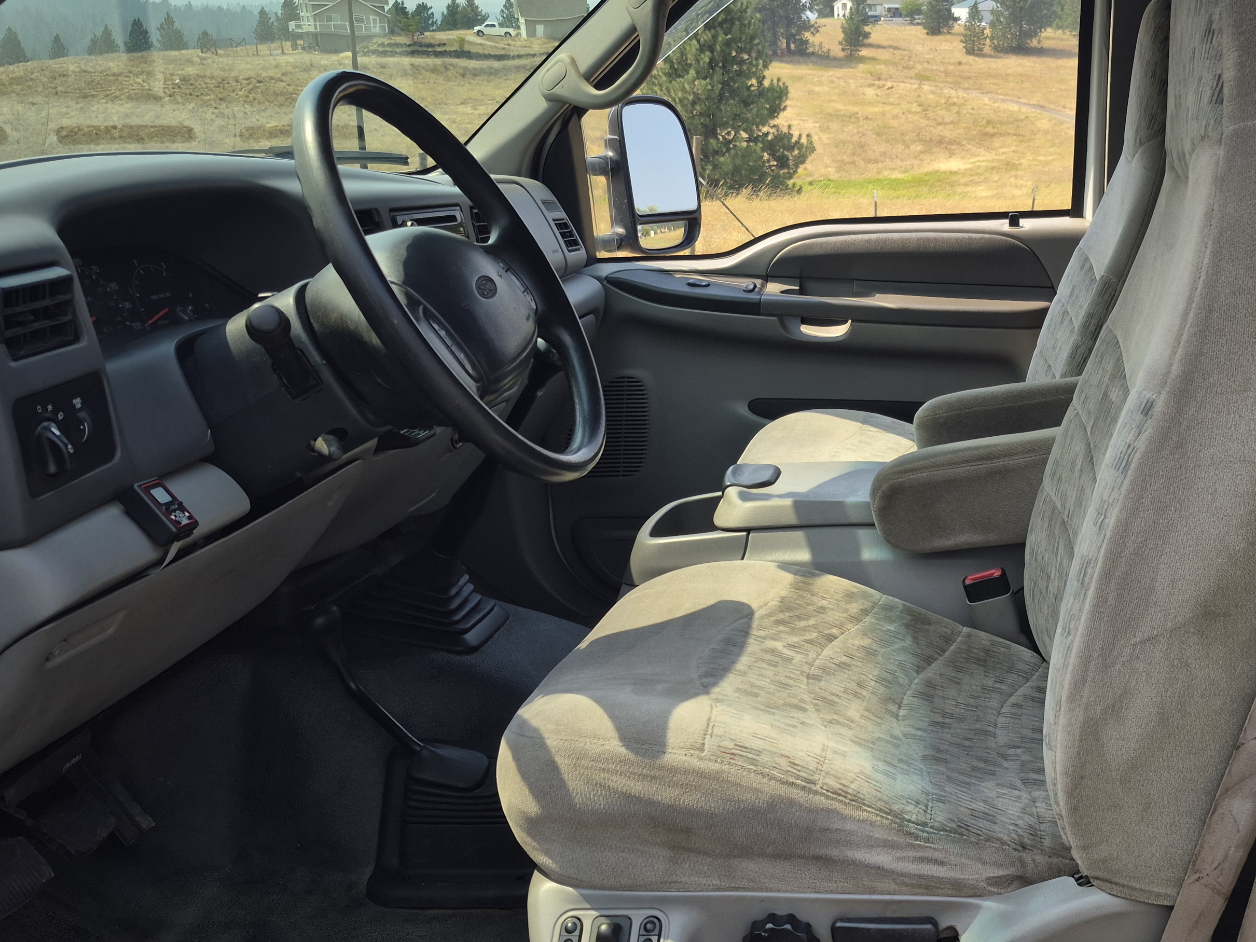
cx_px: 947
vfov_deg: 37.7
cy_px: 491
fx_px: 1379
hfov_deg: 47.1
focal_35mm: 38
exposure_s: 1/528
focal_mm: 5.4
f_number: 1.8
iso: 25
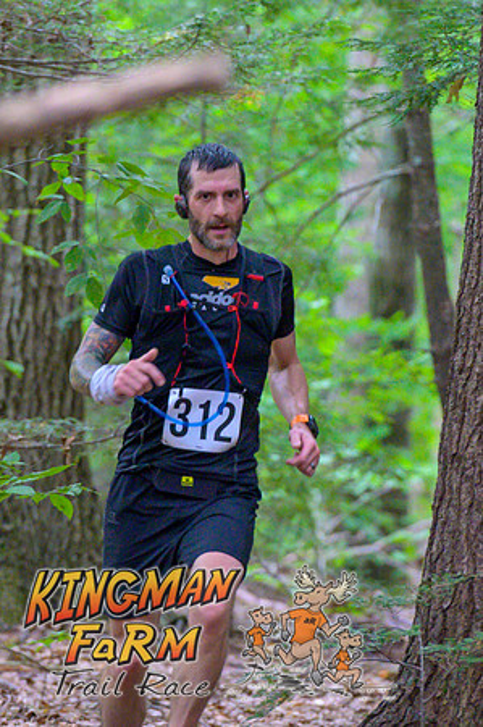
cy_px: 264
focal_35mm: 383
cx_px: 265
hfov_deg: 3.6
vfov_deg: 5.4
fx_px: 7725
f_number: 4
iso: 8000
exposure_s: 1/200
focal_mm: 200
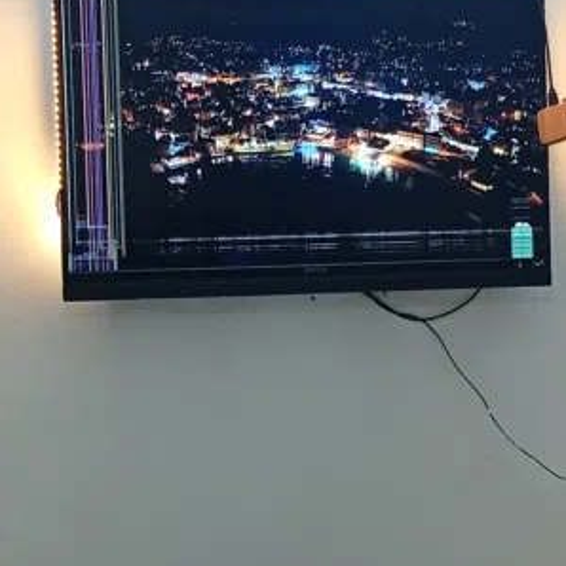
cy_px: 266
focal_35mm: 90
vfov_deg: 19.3
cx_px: 283
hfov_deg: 19.3
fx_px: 1665
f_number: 1.8
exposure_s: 1/33.3
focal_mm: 3.96
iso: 384
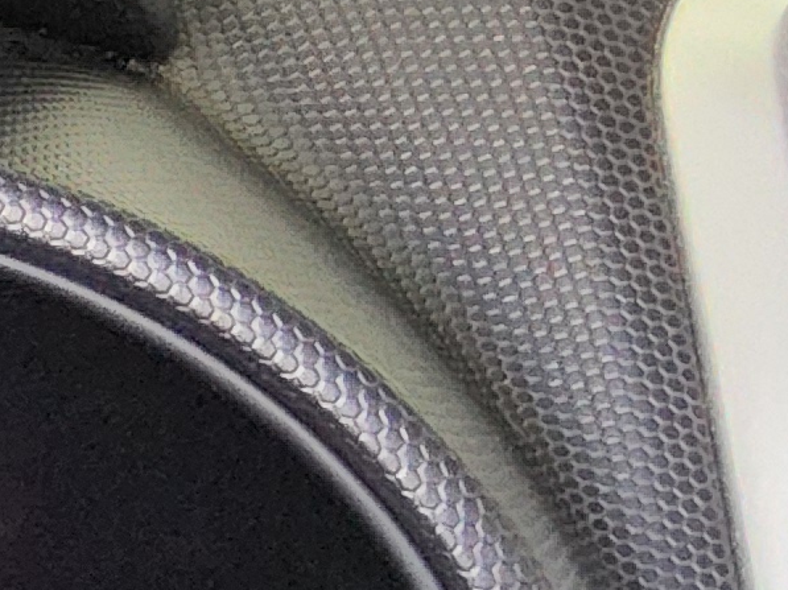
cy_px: 535
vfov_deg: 8.5
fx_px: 3936
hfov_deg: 9.3
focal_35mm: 173
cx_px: -1505
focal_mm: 3.08
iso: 640
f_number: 2
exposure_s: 1/120
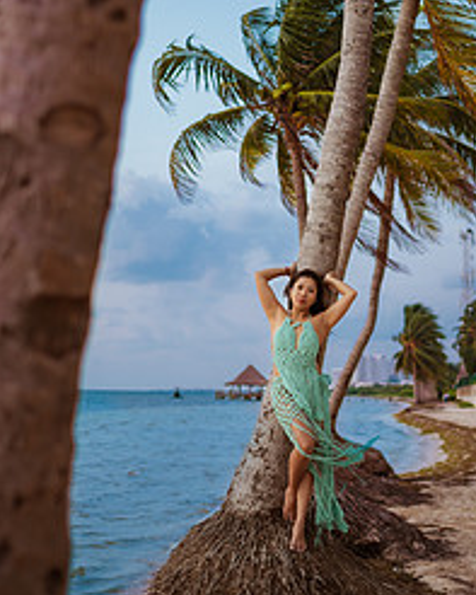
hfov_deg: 25.4
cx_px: 220
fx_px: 1056
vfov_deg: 31.2
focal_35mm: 60
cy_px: 193
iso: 200
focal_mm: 35
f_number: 1.8
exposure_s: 1/100
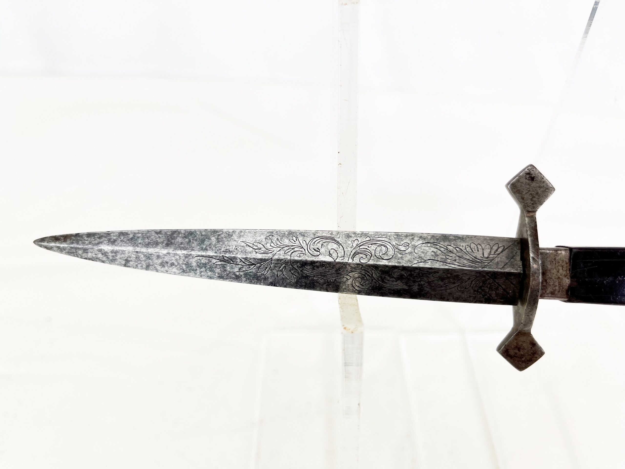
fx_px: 469
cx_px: 312
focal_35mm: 26
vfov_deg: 53.1
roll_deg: +1.6
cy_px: 234
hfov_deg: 67.3
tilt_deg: -43.3
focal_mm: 5.1
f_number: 1.6
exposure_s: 1/412
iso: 50
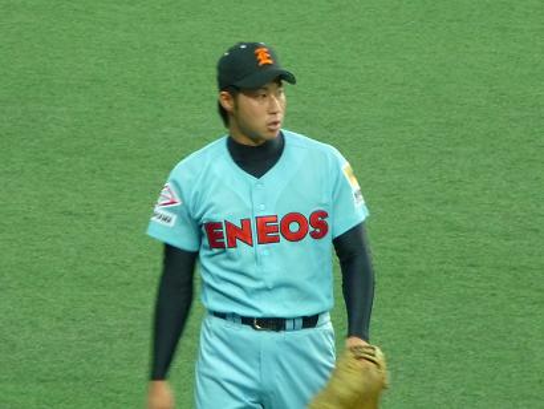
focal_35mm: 472
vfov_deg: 3.2
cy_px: 204
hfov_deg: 4.2
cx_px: 272
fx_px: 7422
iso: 400
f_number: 4.9
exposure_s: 1/25
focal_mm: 47
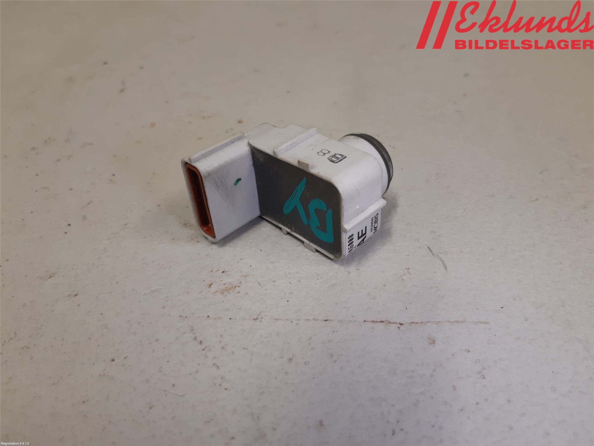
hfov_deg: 67.3
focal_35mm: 26
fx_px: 446
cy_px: 223
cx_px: 297
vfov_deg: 53.1
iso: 100
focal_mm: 3.93
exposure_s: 1/50
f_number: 1.7
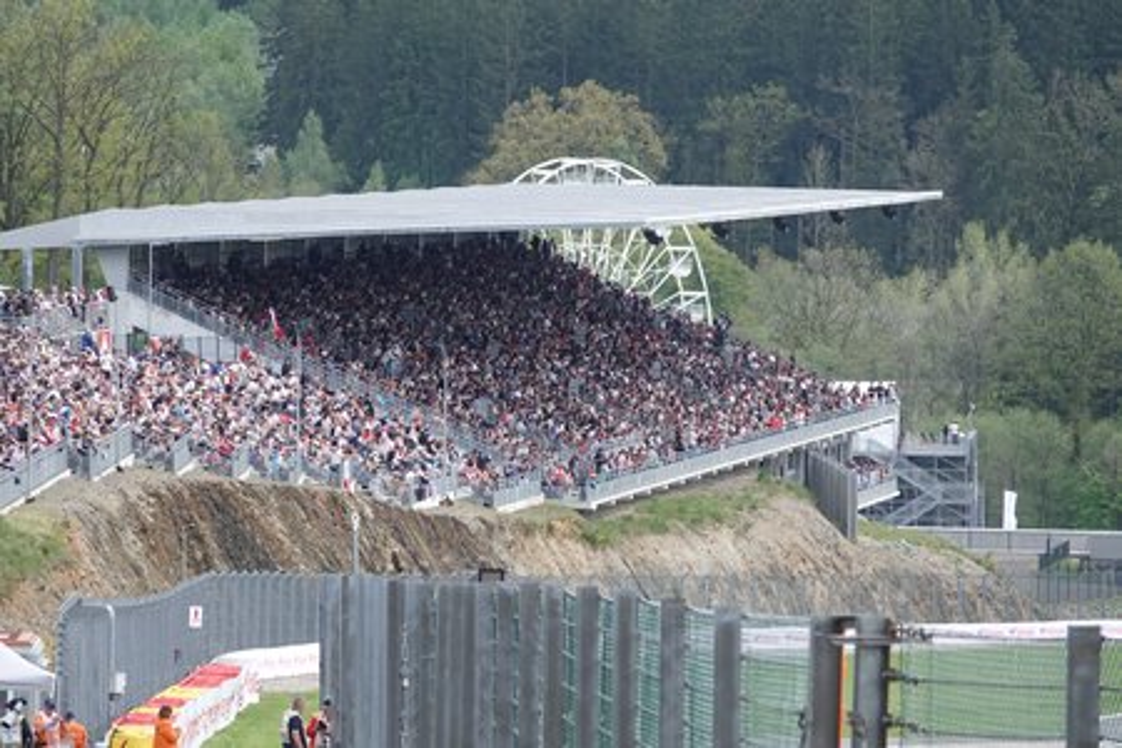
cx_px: 561
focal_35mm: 266
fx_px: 8290
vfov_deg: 5.2
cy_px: 374
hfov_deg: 7.7
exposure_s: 1/800
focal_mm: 97.49
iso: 500
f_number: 4
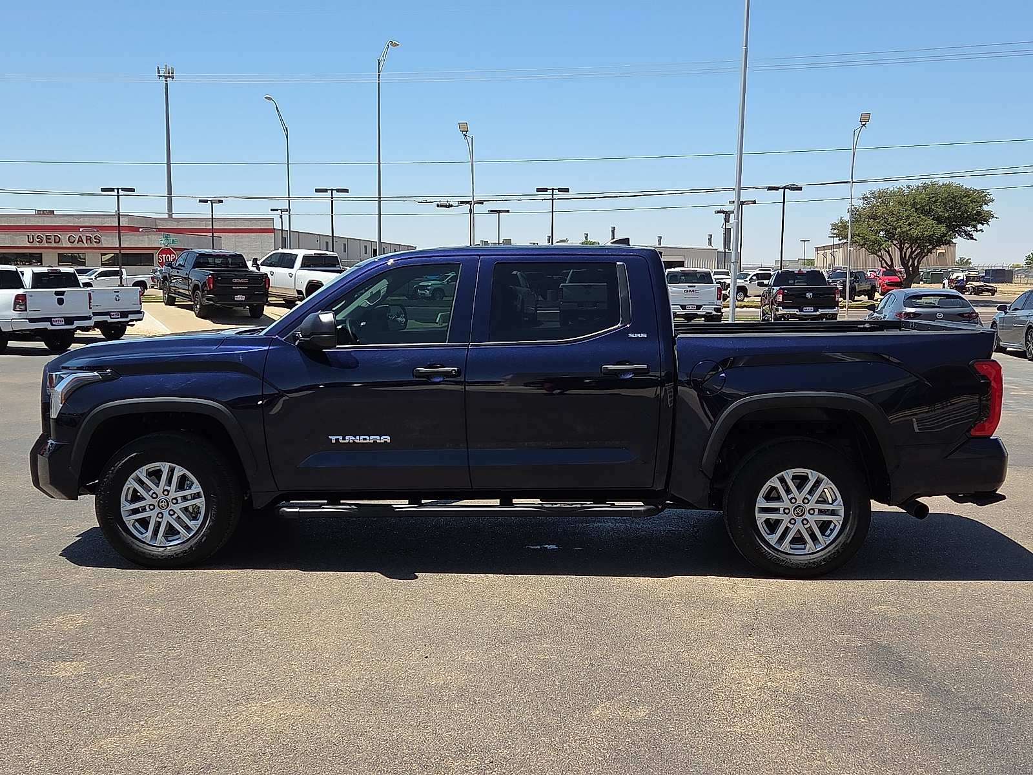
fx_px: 1164
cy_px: 388
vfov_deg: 36.8
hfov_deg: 47.9
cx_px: 516
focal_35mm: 39
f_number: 1.8
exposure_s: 1/5000
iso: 76
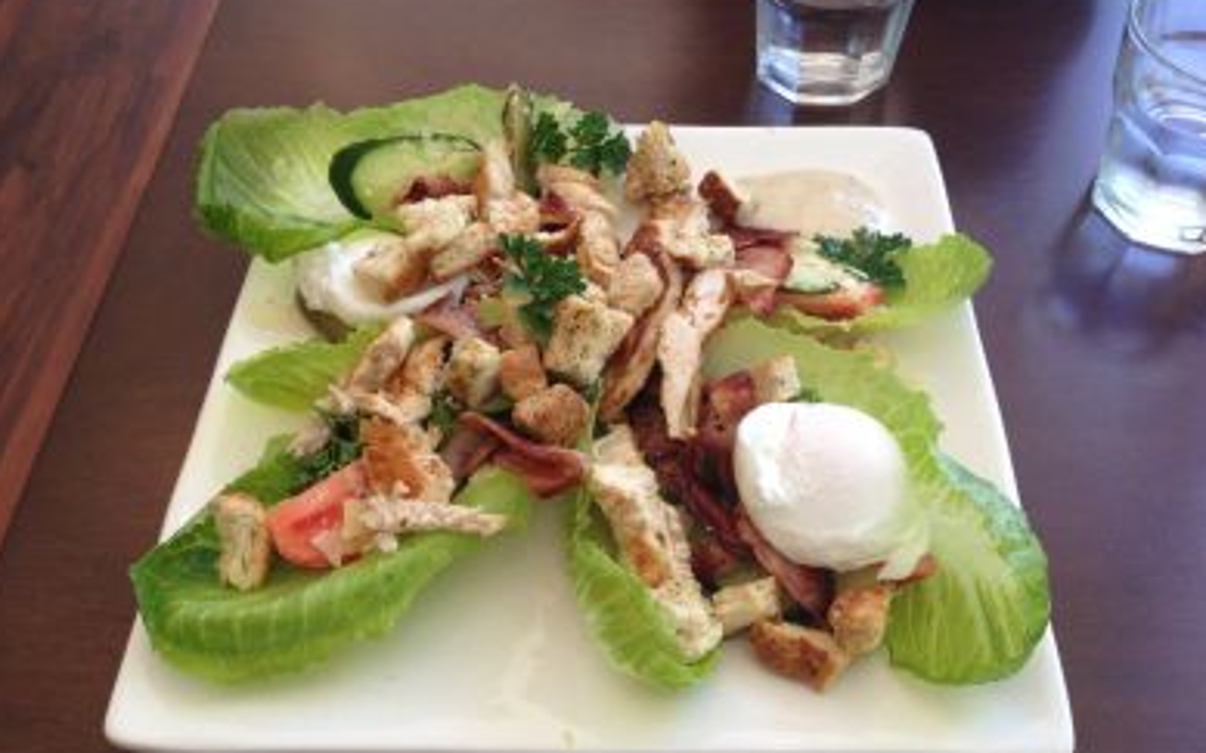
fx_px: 1183
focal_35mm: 36
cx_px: 601
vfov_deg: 35.3
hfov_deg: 54.0
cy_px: 372
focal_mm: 4.13
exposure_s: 1/120
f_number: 2.4
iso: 64
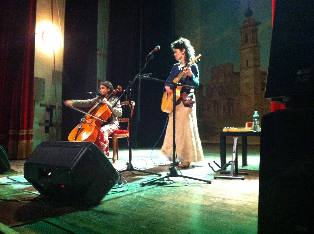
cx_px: 157
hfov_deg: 52.7
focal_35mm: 35
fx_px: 317
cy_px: 117
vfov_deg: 40.6
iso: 1000
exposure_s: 1/15
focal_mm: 3.85
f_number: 2.8
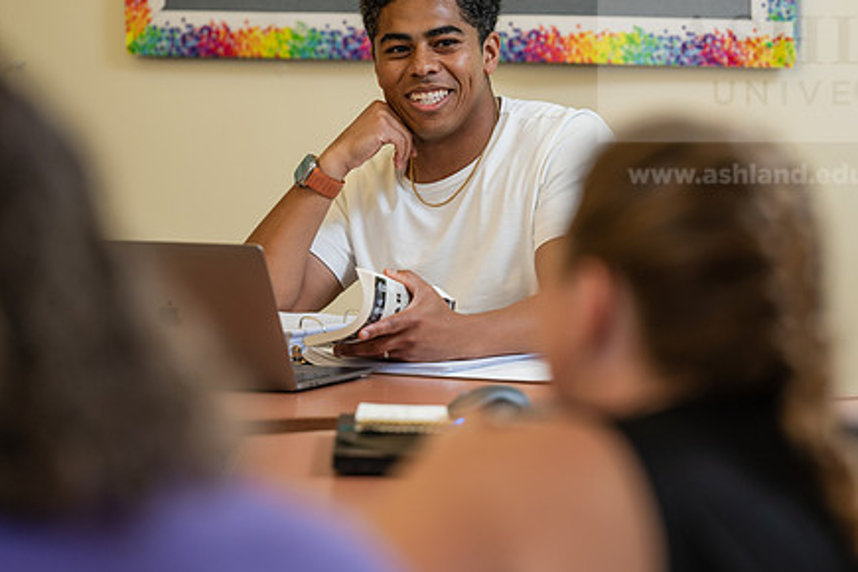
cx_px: 538
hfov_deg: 11.4
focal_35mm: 180
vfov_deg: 7.6
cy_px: 216
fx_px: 4290
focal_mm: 135
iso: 640
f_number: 3.2
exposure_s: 1/200
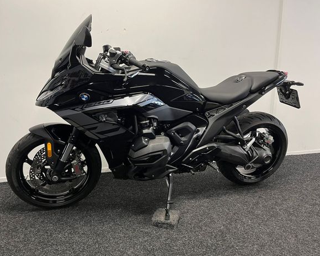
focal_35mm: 28
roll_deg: +0.3
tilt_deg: -11.2
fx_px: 265
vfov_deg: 51.5
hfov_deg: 62.2
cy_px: 127
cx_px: 155
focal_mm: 5.1
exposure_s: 1/50
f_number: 1.6
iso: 125
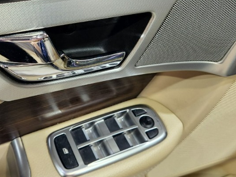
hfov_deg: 42.0
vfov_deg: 32.4
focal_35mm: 44
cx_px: 67
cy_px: 51
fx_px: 300
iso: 250
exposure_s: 1/120
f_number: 1.8
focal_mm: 5.4
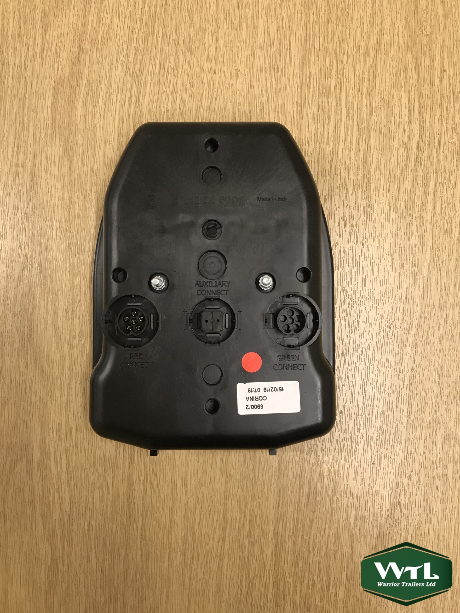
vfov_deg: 63.4
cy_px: 306
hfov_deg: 49.7
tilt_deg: -89.3
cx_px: 230
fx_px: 496
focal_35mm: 28
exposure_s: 1/31
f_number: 1.8
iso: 25
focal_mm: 3.99
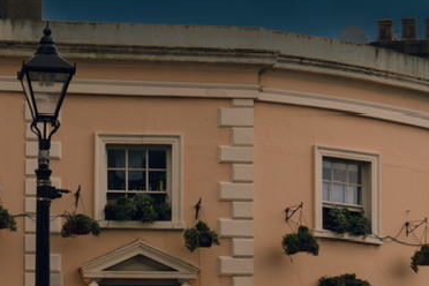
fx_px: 2335
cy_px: 296
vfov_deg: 7.0
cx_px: 364
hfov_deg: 10.5
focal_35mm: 196
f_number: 5.6
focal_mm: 38
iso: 100
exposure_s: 1/100
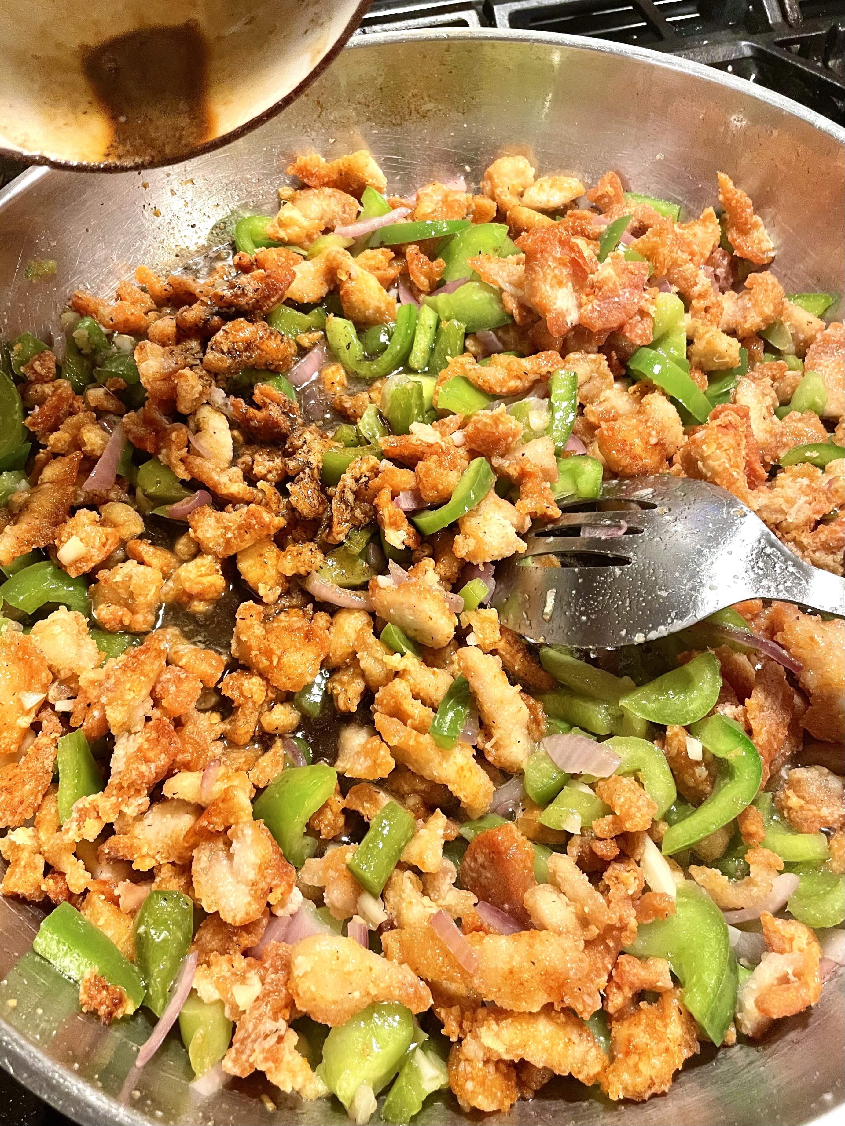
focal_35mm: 26
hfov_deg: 53.1
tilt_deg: -62.3
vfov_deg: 67.3
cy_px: 563
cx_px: 422
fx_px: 846
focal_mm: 4.2
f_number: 1.6
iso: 320
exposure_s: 1/60
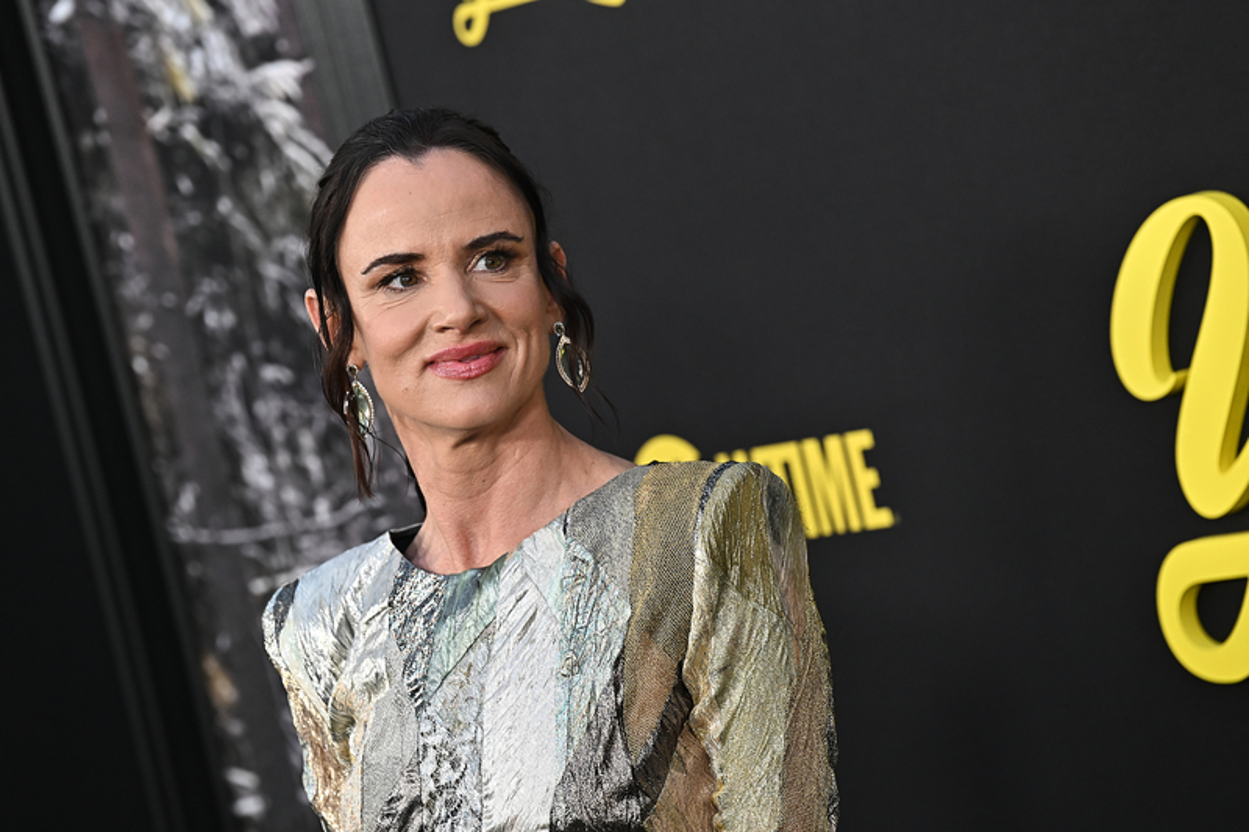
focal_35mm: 200
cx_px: 624
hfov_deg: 10.3
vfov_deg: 6.9
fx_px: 6937
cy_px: 416
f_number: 5.6
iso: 1250
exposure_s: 1/160
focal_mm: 200
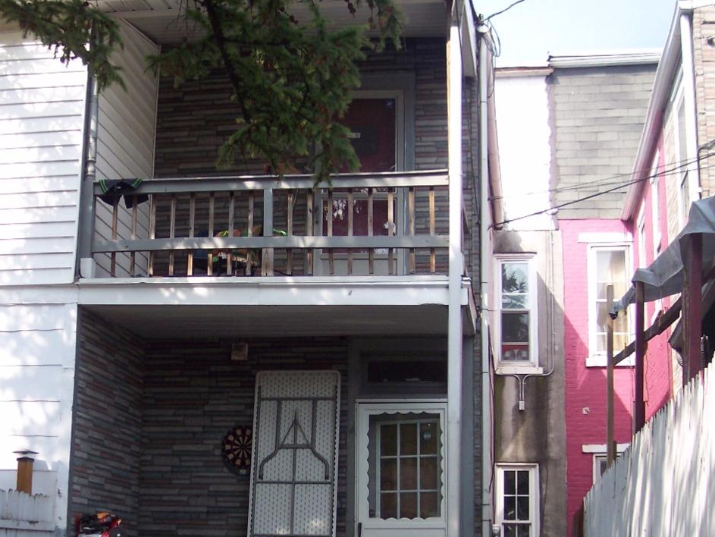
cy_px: 344
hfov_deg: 33.1
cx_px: 280
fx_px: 1198
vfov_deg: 25.2
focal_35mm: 58
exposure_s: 1/700
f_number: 2.8
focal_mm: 8
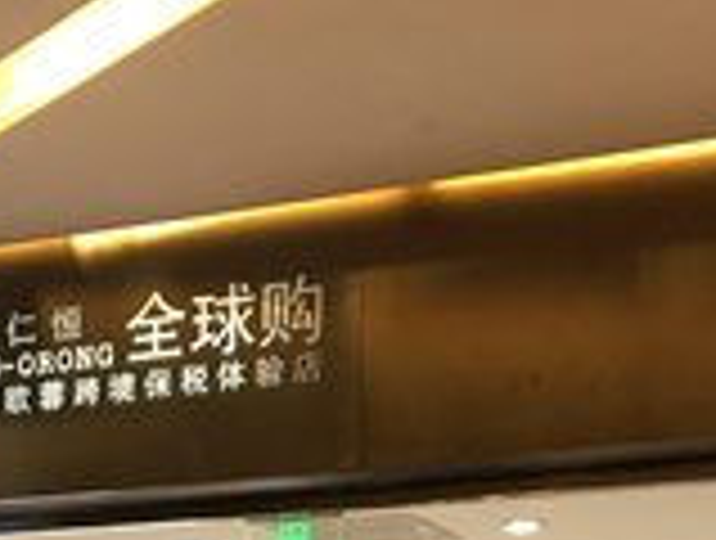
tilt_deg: +2.2
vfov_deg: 12.1
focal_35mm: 115
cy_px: 882
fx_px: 2384
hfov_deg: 16.8
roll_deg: -0.8
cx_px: 68
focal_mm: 4.15
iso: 32
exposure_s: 1/33
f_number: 2.2
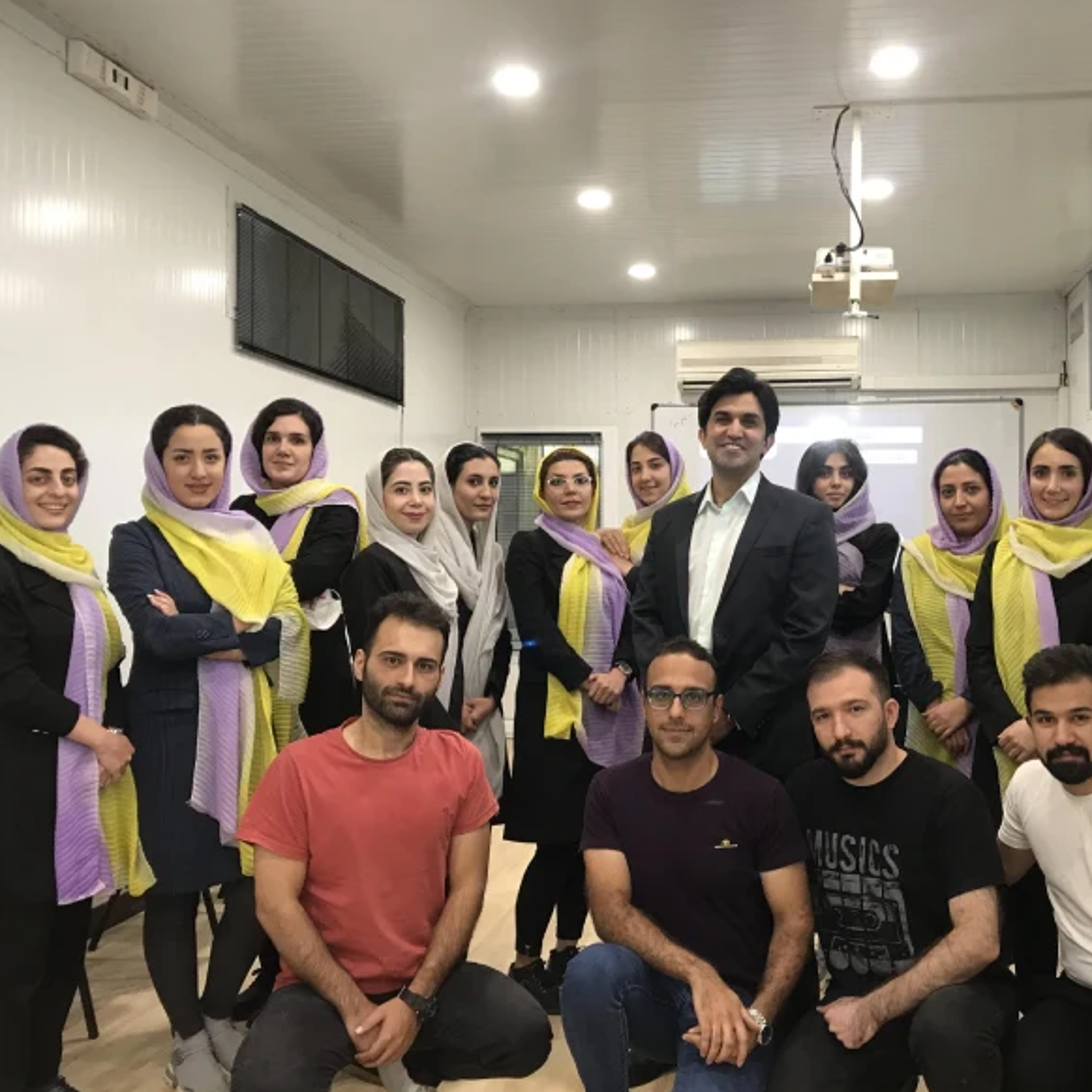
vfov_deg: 48.4
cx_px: 679
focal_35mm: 34
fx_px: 1213
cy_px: 552
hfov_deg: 48.0
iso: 32
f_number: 1.8
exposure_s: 1/30
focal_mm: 3.99
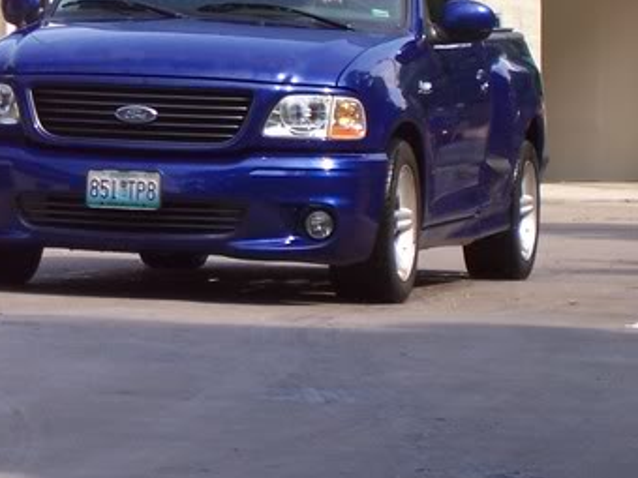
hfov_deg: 8.2
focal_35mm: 240
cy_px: 171
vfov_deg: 6.2
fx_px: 4423
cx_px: 39
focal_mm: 16.8
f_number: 4.6
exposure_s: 1/350
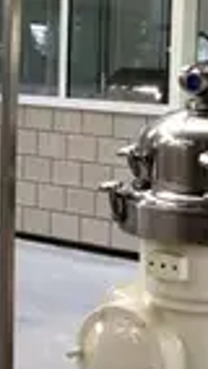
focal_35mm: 104
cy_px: 146
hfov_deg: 11.5
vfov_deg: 20.5
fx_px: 1019
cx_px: 213
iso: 80
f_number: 2.7
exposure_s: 1/90
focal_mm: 5.6
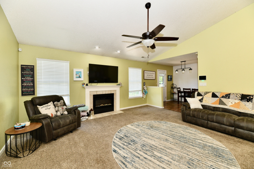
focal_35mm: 14
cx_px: 127
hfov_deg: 104.3
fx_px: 99
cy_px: 84
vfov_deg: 81.2
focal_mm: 14
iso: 640
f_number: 6.3
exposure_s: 1/60
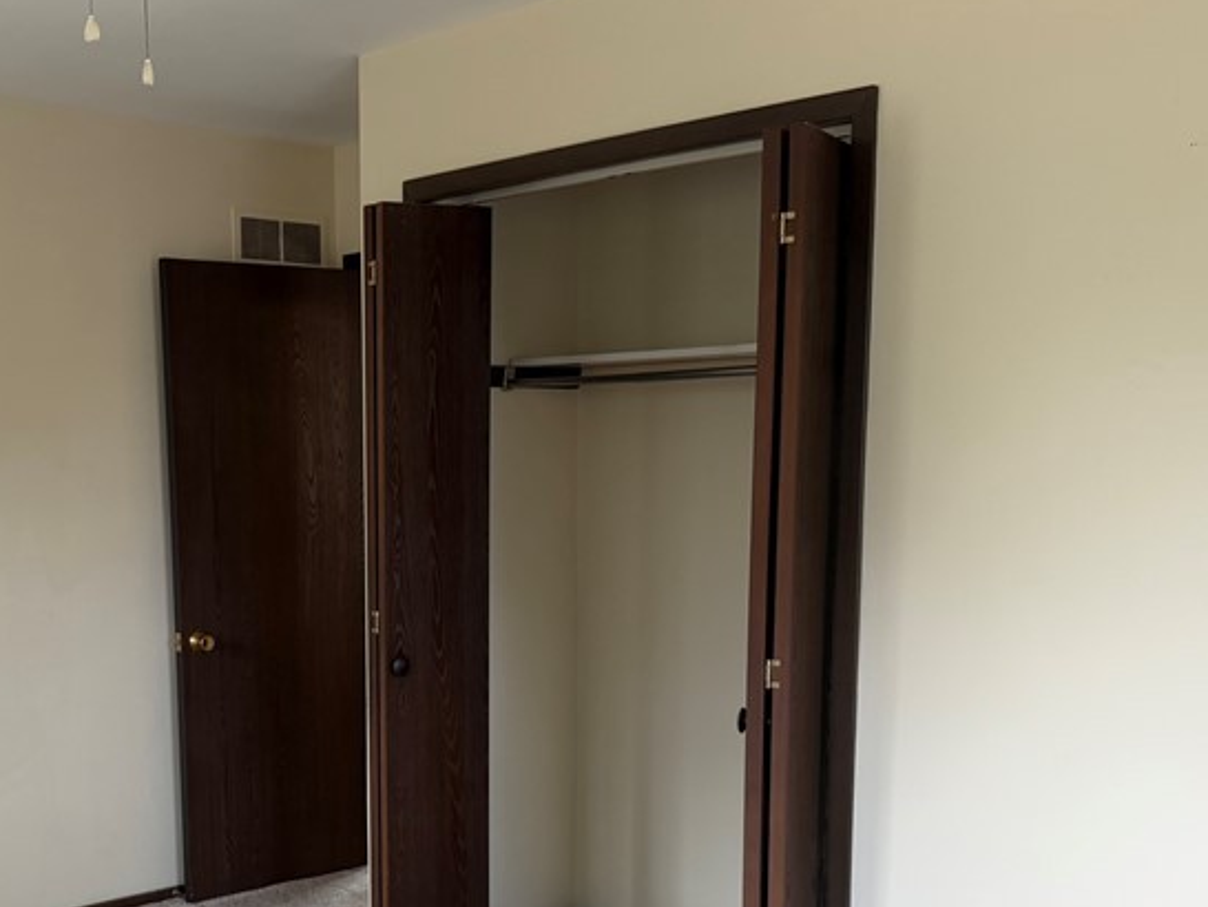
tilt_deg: -8.6
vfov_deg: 31.6
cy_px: 695
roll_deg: +0.9
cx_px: 330
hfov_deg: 41.1
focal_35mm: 45
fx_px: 1571
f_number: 1.78
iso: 200
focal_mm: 6.76
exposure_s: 1/121
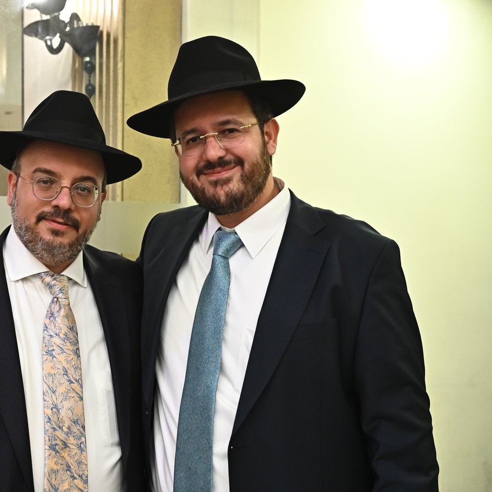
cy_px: 250
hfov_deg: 35.3
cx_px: 124
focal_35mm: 47
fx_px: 756
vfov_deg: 36.1
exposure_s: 1/160
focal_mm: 36
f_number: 4
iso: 3200
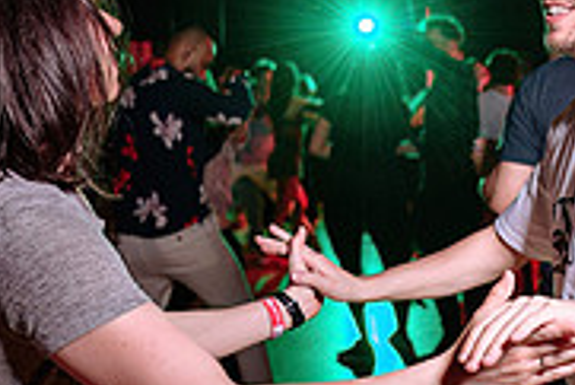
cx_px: 585
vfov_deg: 14.7
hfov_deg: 21.1
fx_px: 1487
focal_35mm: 93
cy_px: 202
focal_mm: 29
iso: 1250
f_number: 2.8
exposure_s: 1/60
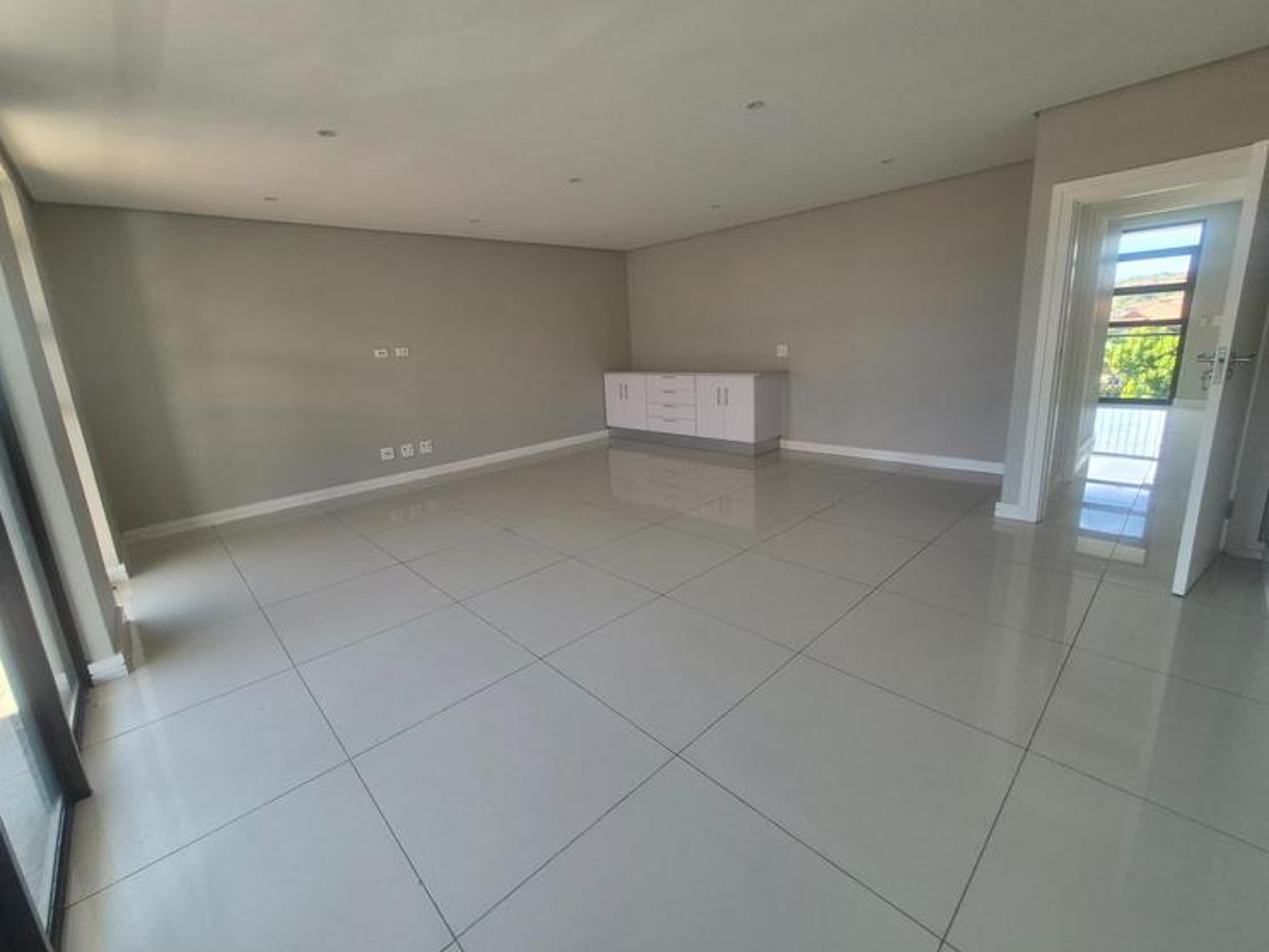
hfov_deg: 102.0
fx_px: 513
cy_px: 468
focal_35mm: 14
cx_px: 599
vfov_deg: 85.7
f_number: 2.2
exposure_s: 1/359
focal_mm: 1.74
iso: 160
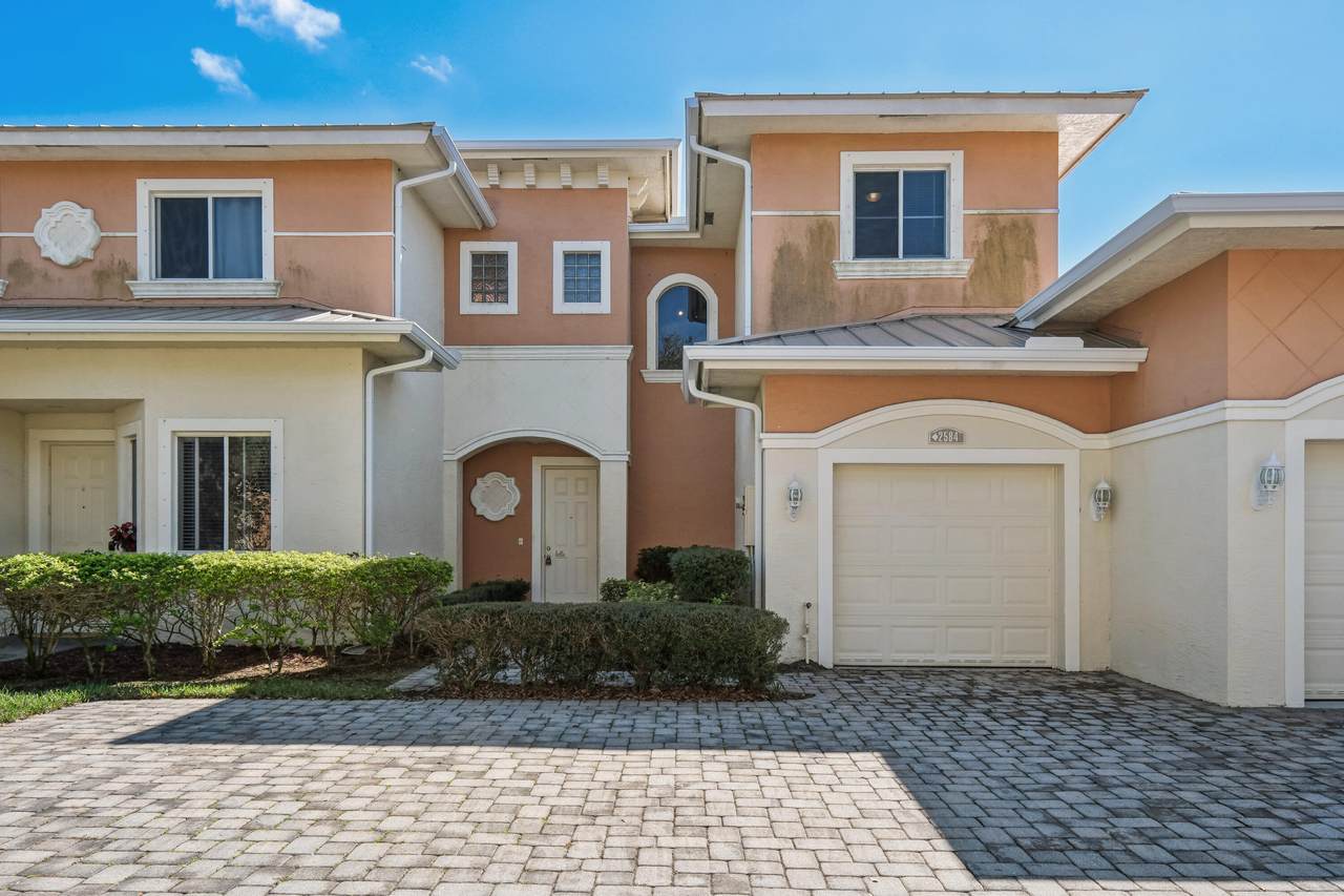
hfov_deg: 76.1
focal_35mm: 23
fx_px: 858
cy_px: 448
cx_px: 672
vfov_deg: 55.1
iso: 400
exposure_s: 1/450
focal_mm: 15.1
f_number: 8
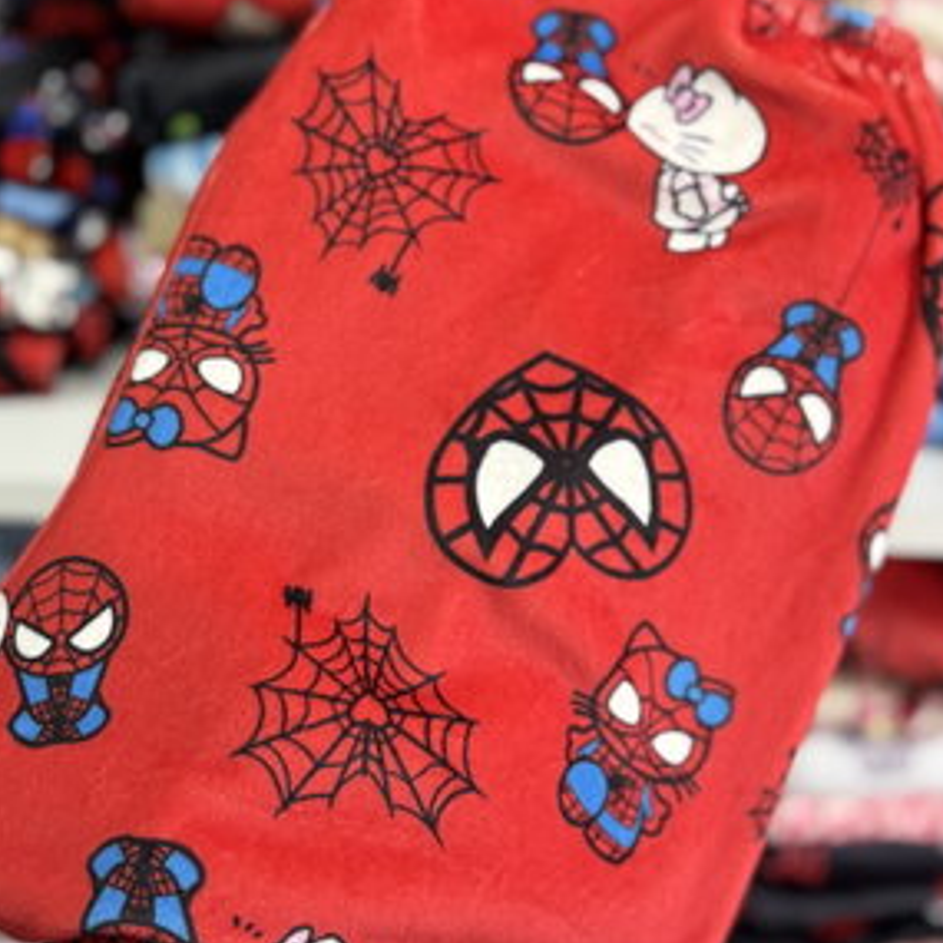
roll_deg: -0.2
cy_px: 405
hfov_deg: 39.1
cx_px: 424
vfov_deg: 39.1
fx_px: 1325
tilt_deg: -25.1
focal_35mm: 43
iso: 125
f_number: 1.6
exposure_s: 1/102
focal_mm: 5.96
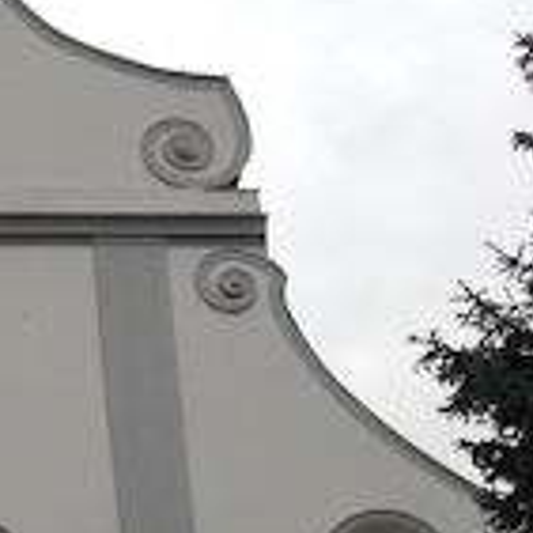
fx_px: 1759
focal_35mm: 101
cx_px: -257
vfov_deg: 16.2
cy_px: 724
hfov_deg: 15.9
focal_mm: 4
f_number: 3
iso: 125
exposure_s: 1/1000
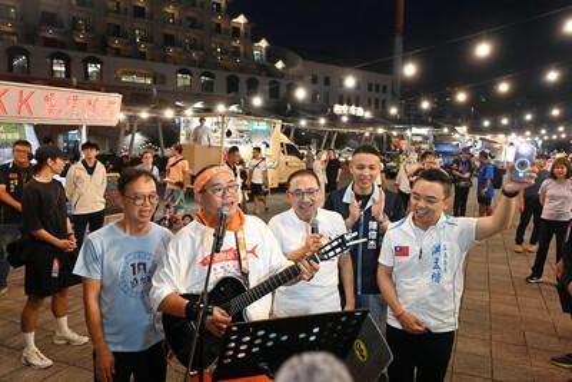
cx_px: 286
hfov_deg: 64.5
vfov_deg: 45.7
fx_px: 453
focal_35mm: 28
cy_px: 191
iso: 2500
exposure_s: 1/125
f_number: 4
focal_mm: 28.5
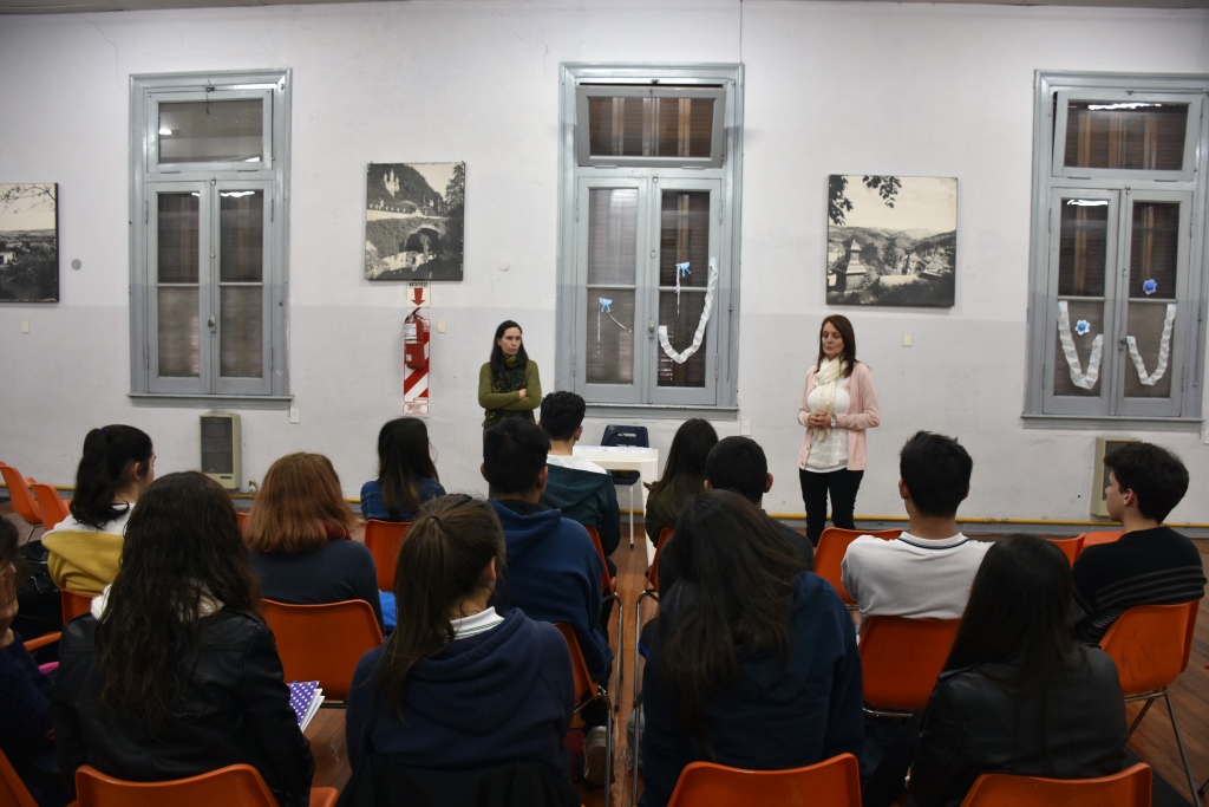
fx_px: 907
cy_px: 404
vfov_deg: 47.9
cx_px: 604
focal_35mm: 27
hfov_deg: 67.4
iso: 400
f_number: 3.5
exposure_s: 1/30
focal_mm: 18
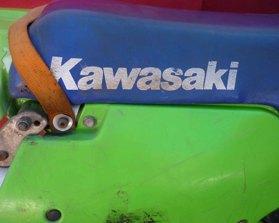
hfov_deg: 51.5
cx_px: 138
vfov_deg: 42.2
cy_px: 113
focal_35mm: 35
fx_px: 289
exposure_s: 1/125
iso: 100
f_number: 2.8
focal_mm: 5.5
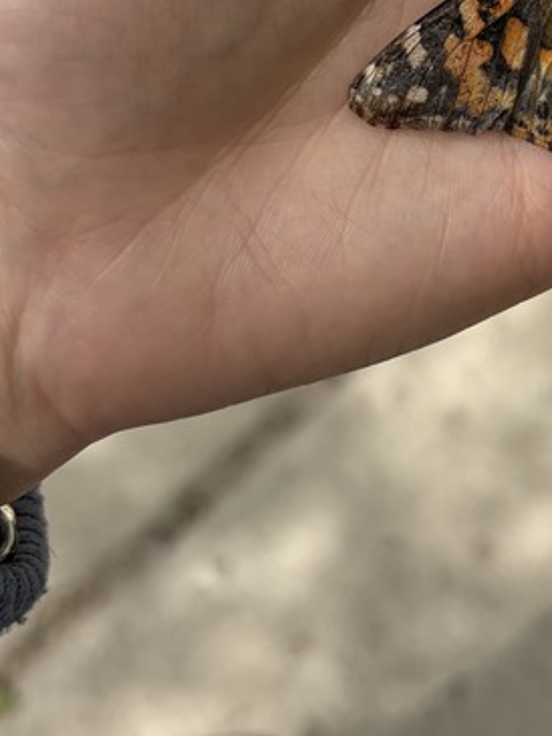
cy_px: 109
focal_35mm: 73
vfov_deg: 26.0
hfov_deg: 19.5
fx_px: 1551
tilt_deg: -73.9
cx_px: 582
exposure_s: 1/2141
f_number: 1.6
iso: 50
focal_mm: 5.96
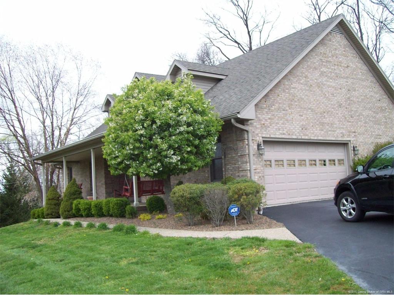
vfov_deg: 39.7
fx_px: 410
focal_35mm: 36
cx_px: 197
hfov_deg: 51.4
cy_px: 148
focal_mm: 6
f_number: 2.7
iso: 80
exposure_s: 1/143
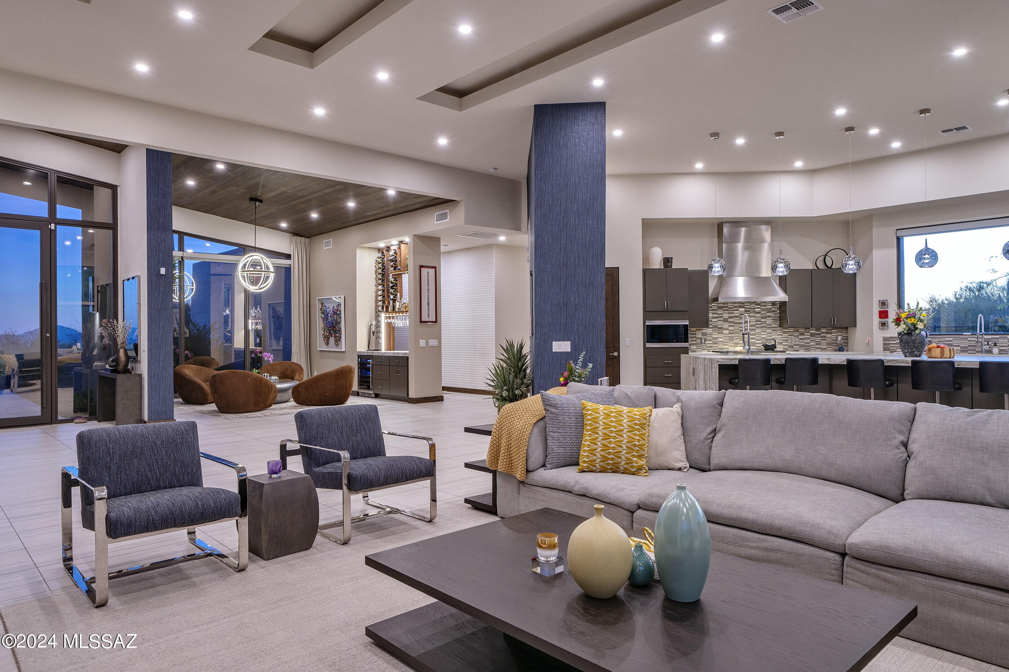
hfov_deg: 78.6
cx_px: 504
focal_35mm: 22
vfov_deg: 57.2
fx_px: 616
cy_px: 336
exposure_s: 1/2
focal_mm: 22
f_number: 9
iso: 200
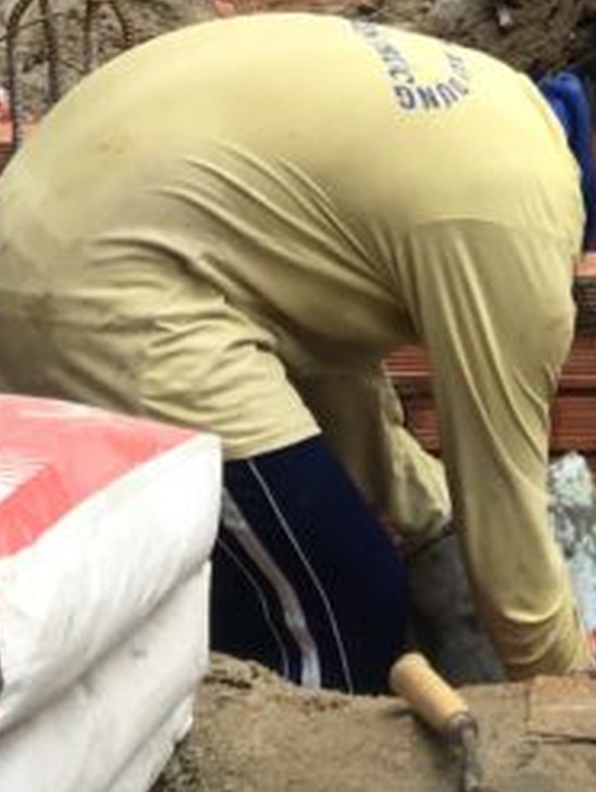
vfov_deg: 14.7
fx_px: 2748
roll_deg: -0.9
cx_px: 1134
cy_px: -564
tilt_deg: -2.8
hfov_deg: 11.3
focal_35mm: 120
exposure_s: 1/541
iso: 25
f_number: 2.2
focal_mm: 4.15
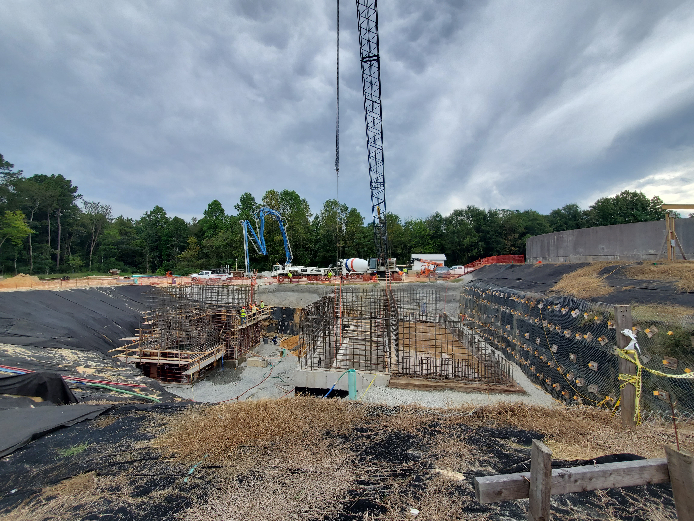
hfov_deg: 106.2
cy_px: 260
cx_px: 347
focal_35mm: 13
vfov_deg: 89.9
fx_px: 261
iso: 50
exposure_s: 1/487
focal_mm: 1.8
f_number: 2.2
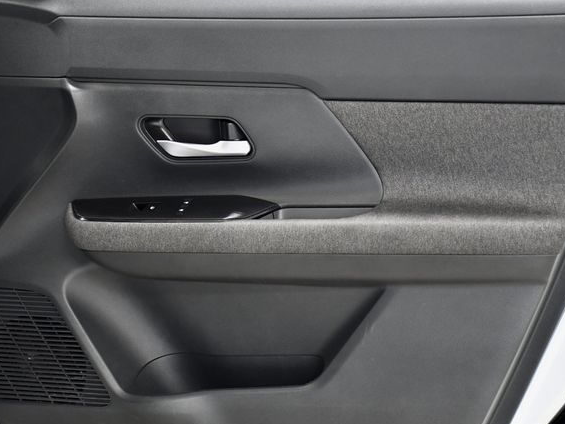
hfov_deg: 23.0
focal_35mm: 85
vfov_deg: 17.4
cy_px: 212
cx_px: 282
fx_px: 1388
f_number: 4.8
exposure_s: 1/100
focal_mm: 52
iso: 1250
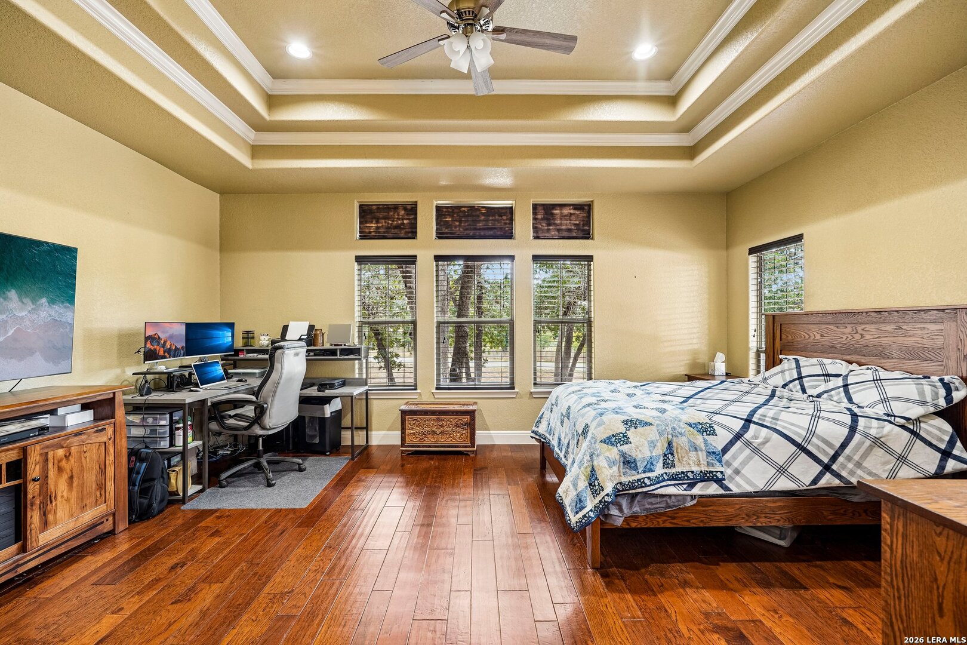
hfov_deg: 96.7
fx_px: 430
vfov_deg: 73.7
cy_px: 322
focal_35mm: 16
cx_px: 484
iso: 400
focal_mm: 16
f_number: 8
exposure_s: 1/5
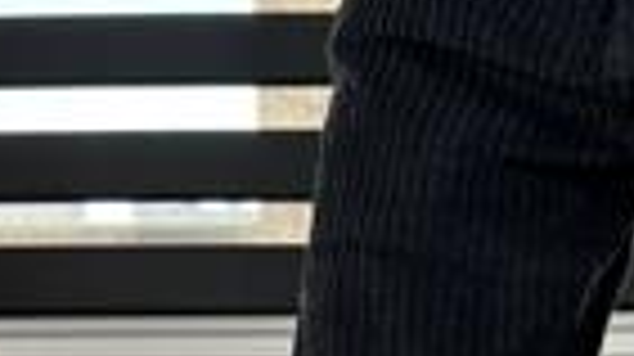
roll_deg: -0.2
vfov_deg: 11.7
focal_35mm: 99
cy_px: 516
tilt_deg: -3.5
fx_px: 1663
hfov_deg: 21.0
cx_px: 612
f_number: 1.78
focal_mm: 6.86
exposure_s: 1/121
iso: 100
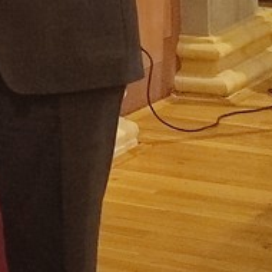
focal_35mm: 119
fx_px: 1058
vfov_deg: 13.4
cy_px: -188
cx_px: -239
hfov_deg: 13.1
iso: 1108
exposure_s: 1/25
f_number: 1.79
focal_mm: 4.7
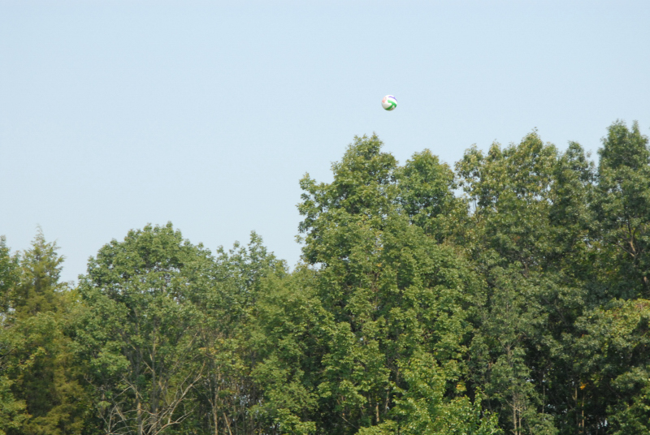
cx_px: 325
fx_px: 2034
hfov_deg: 18.2
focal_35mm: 112
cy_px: 218
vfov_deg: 12.2
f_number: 7.1
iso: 800
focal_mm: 75
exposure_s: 1/1250
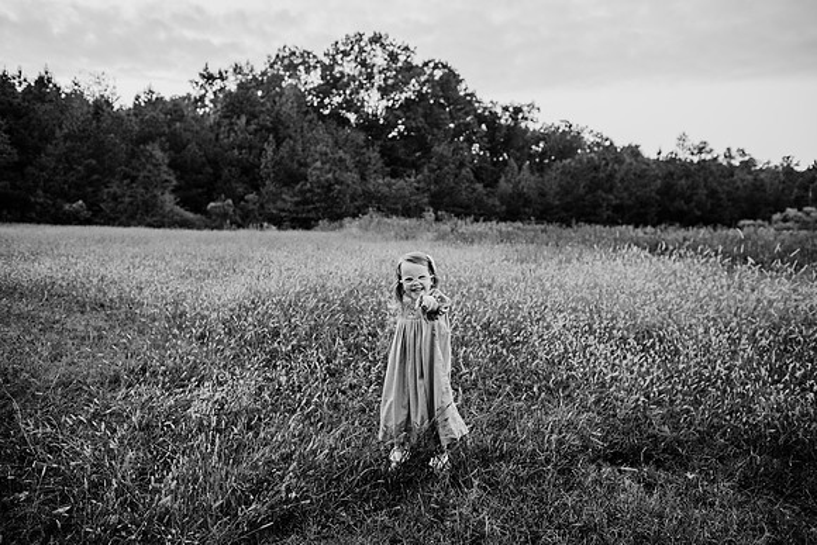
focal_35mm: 24
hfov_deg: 73.7
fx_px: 545
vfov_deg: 53.2
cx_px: 408
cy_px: 272
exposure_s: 1/500
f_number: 2.8
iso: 500
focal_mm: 24
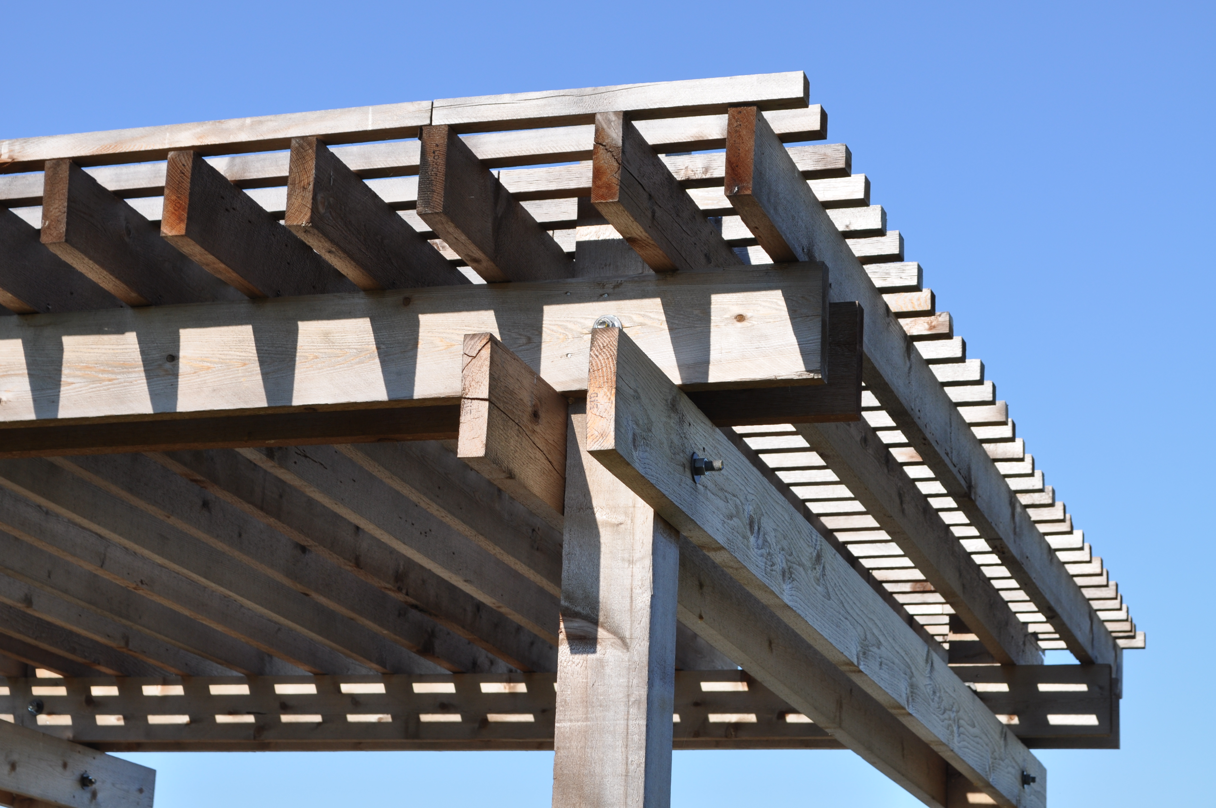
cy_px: 404
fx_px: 2783
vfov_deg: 16.5
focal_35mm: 82
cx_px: 608
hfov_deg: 24.6
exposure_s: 1/320
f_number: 9
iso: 200
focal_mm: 55
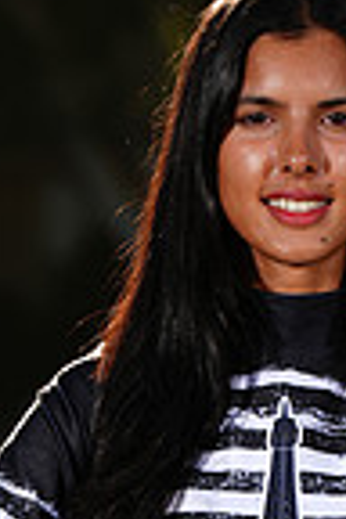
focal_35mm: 608
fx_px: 8765
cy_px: 609
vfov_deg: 3.4
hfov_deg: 2.3
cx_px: 281
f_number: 7.1
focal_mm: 194
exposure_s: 1/500
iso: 125
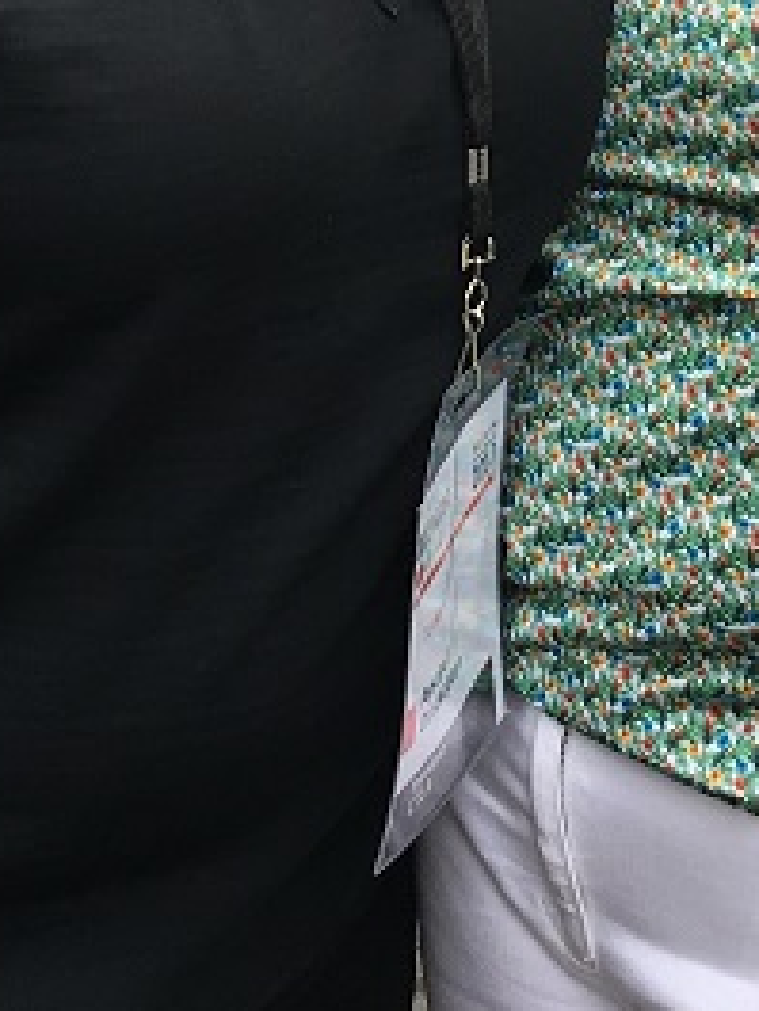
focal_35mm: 102
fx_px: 2980
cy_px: -235
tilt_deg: -10.2
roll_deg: -1.3
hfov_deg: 14.5
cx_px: 484
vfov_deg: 18.2
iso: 25
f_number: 2.2
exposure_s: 1/366
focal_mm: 4.15
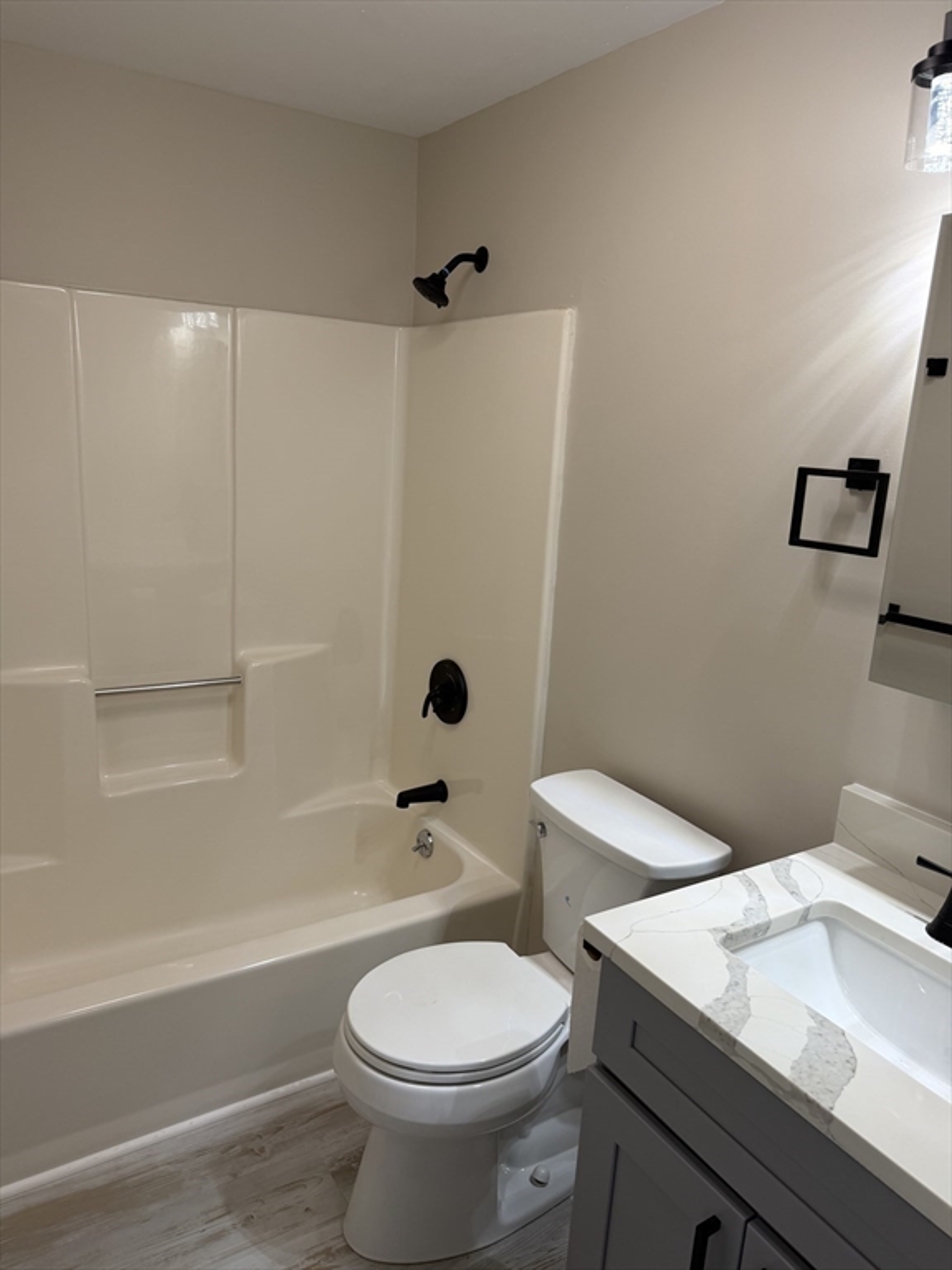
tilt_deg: -13.9
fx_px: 880
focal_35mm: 24
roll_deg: -3.5
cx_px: 476
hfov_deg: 56.8
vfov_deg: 71.6
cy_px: 635
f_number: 1.78
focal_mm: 6.76
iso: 80
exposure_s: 1/126
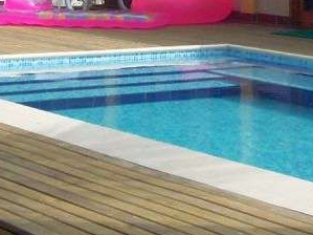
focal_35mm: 154
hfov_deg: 12.7
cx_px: 307
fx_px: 1392
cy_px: -61
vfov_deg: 9.5
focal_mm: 7.7
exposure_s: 1/640
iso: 80
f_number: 3.2
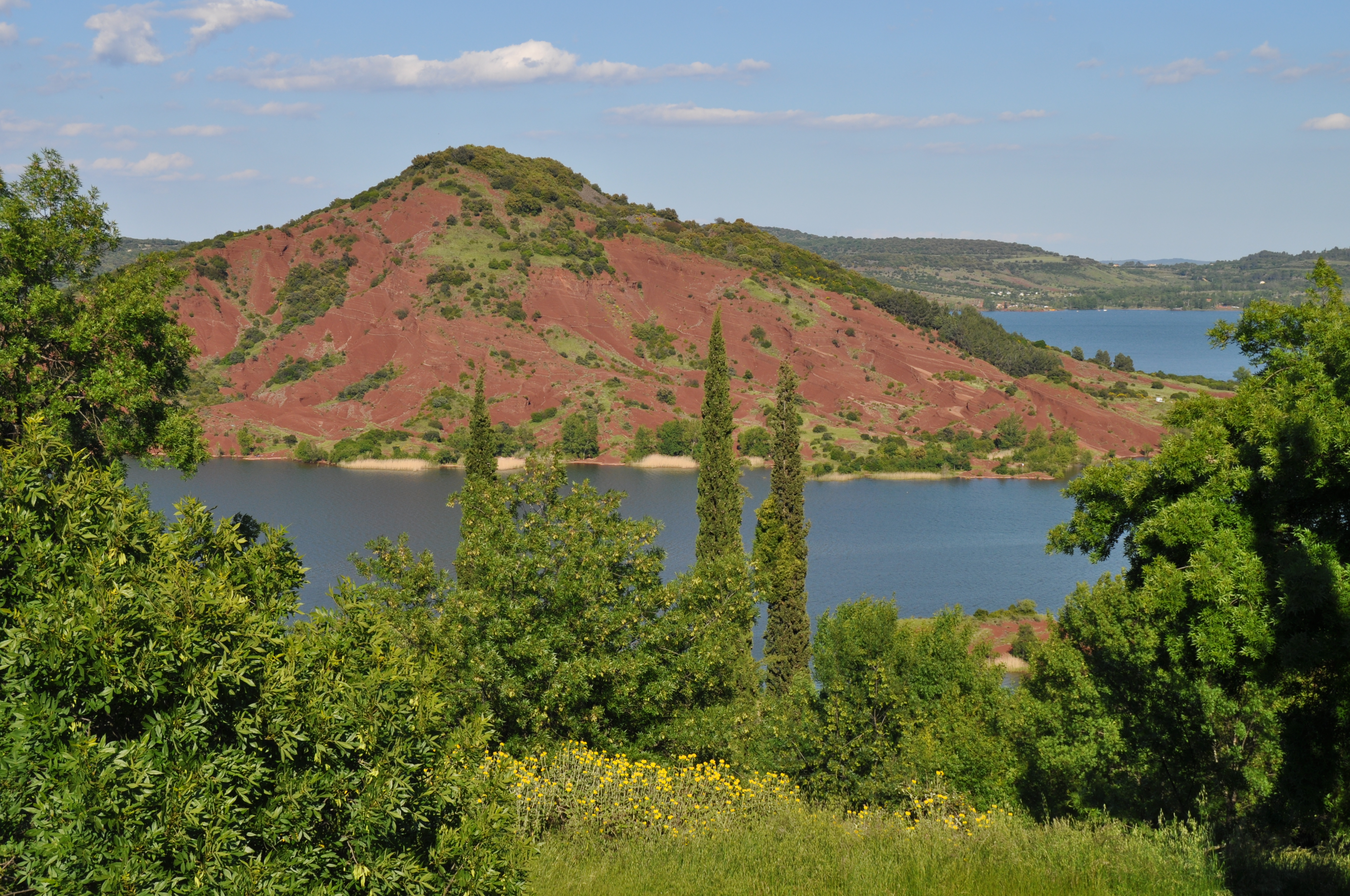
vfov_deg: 23.7
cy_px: 448
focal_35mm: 57
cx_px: 675
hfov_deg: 35.1
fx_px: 2135
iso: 200
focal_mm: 38
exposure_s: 1/400
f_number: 10
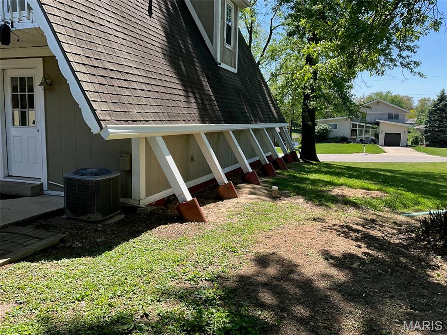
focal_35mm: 29
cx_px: 224
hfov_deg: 61.7
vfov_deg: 48.2
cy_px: 168
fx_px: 374
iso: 25
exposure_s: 1/719
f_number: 1.8
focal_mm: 3
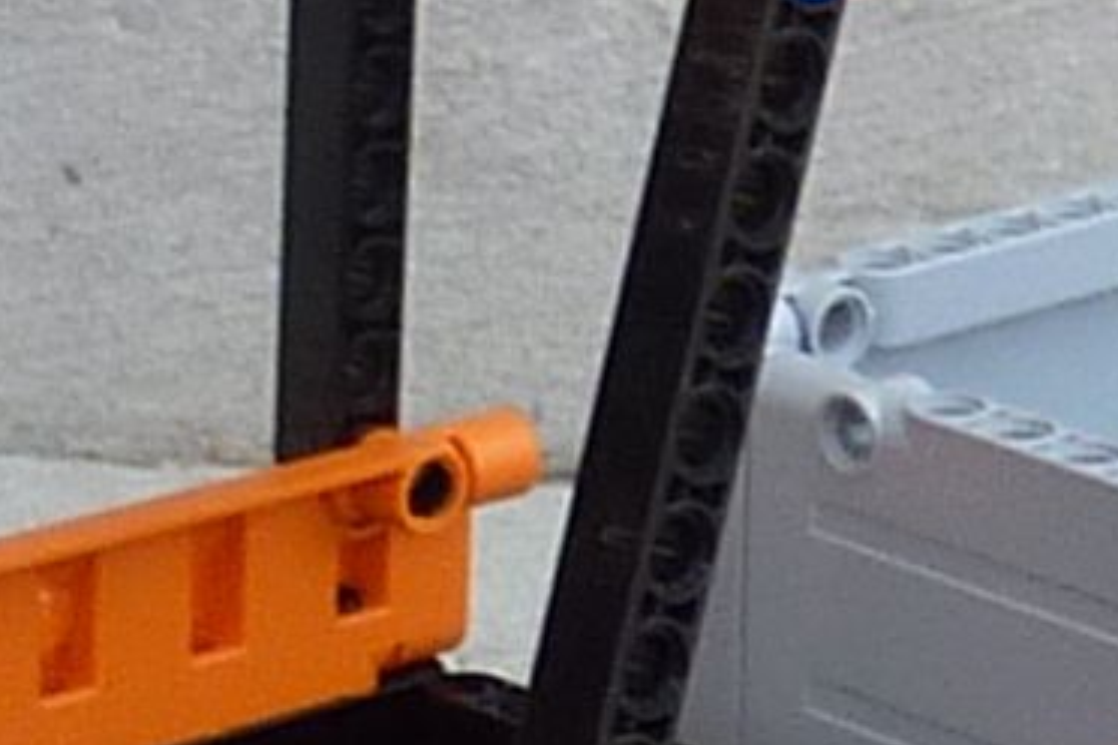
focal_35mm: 272
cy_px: 1574
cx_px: 703
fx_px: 8446
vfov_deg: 5.0
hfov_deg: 7.6
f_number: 3.3
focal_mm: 4.4
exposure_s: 1/100
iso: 80
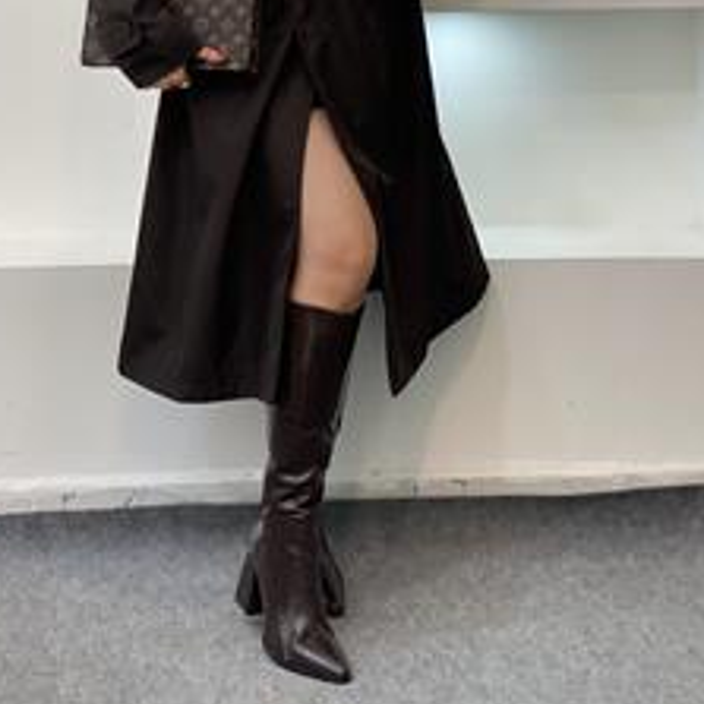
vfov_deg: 20.1
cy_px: 93
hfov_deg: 20.4
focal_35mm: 85
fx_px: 1956
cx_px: 294
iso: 80
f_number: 2
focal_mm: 6
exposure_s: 1/100
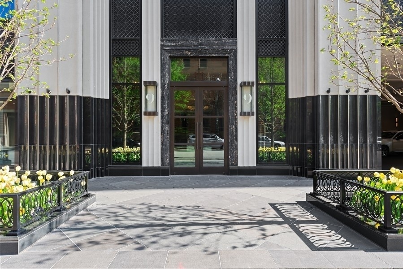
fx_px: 235
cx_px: 202
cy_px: 134
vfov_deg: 59.5
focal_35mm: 21
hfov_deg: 81.2
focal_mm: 21
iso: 100
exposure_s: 1/13
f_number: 8
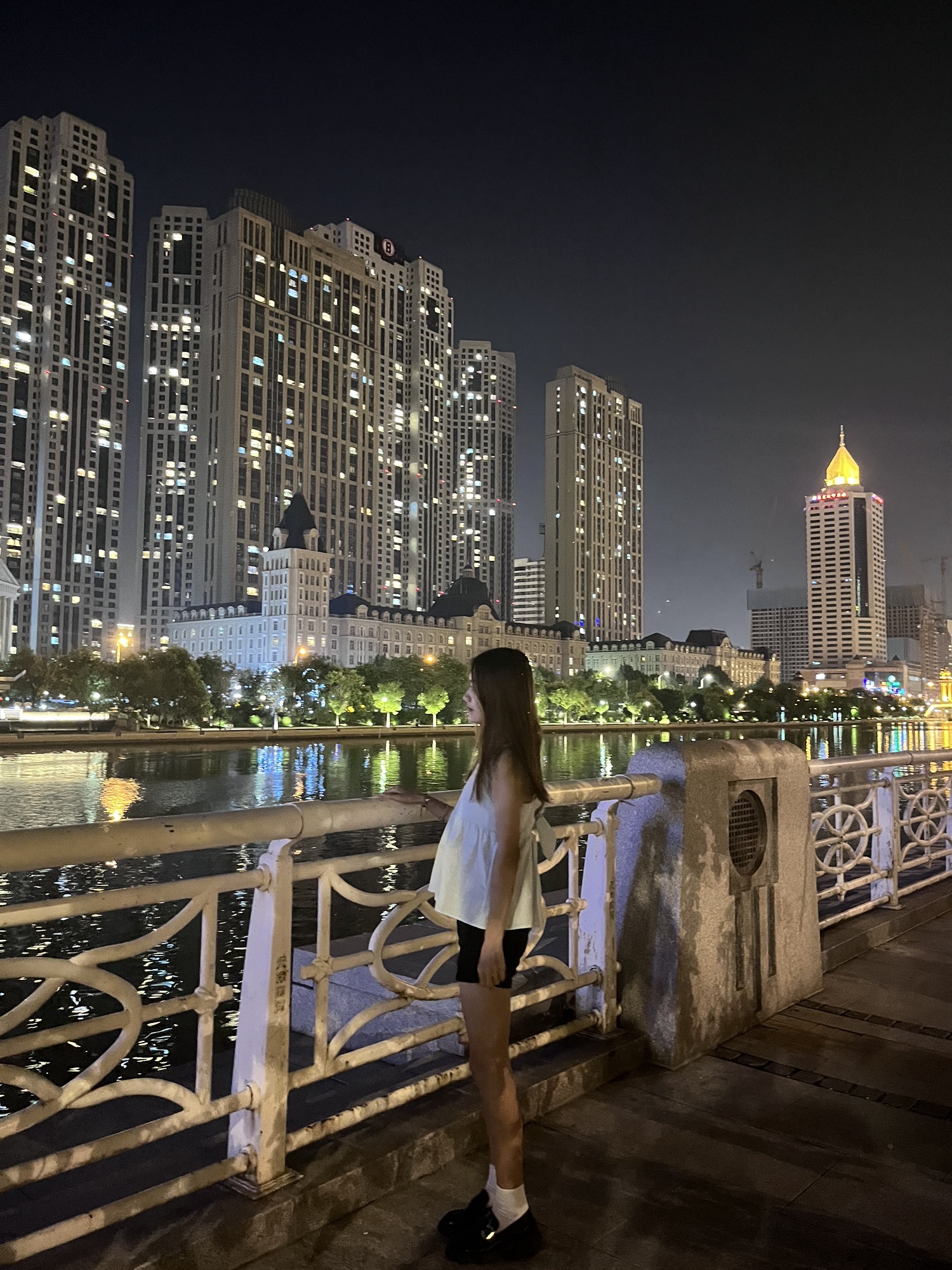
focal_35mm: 26
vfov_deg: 67.3
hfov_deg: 53.1
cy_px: 635
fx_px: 953
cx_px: 476
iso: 1600
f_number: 1.6
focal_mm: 5.1
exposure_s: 1/17
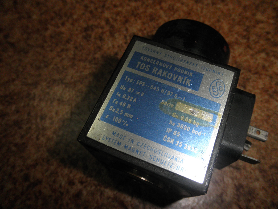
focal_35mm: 28
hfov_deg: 63.4
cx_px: 139
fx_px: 225
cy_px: 104
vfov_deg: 49.7
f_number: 8.5
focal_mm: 5
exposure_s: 1/30
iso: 100
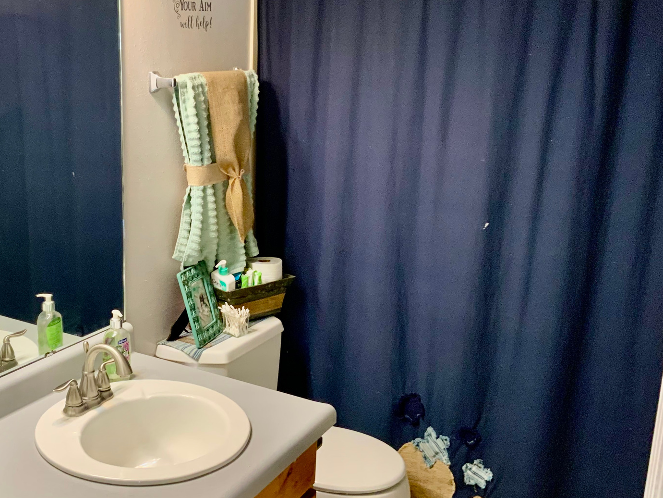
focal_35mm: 43
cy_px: 241
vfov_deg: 33.6
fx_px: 824
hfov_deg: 42.9
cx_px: 193
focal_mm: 3
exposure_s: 1/60
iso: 125
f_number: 1.8
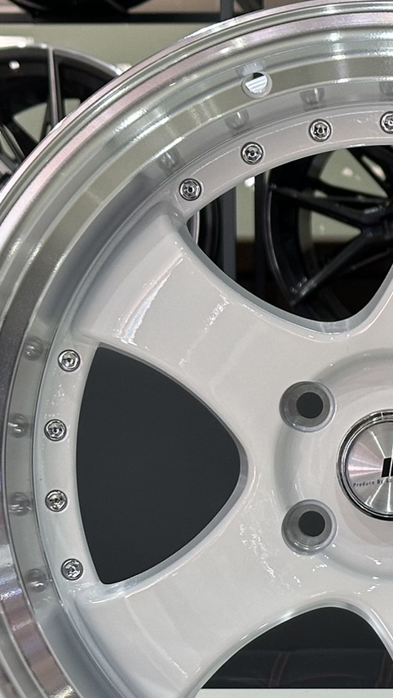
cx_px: 413
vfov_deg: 17.1
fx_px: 2316
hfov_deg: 9.6
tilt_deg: -5.1
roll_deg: +0.3
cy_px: 477
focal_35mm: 125
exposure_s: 1/50
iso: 80
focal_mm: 6.86
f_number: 1.78
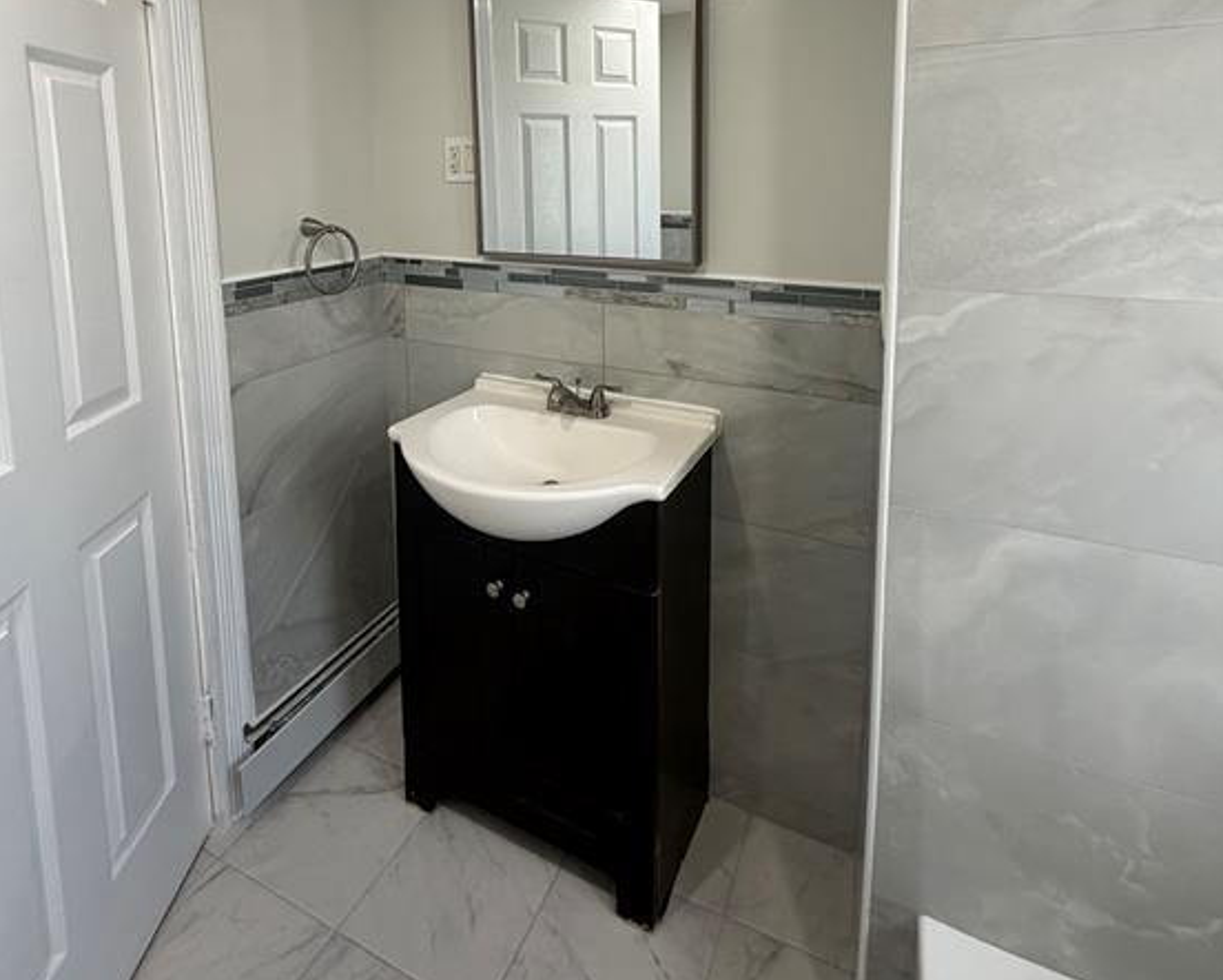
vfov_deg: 67.0
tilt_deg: -5.8
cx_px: 596
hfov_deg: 83.2
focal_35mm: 19
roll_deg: +1.2
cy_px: 259
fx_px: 688
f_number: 2.2
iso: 160
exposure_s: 1/121
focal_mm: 2.22
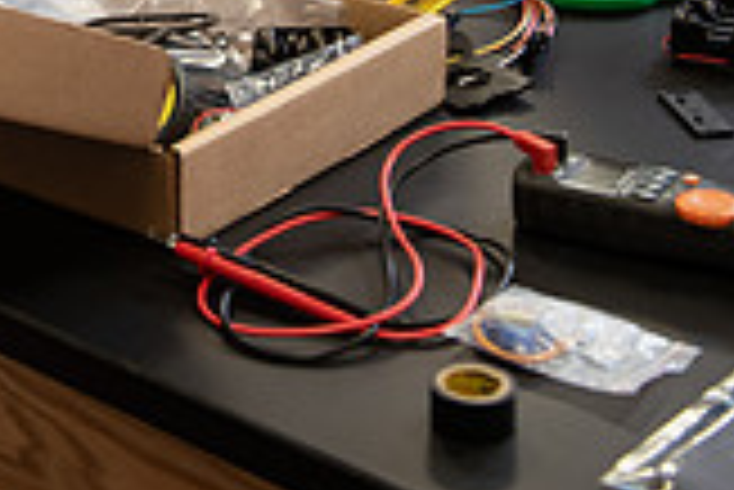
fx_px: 2469
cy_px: -353
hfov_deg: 16.2
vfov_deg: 10.7
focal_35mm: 121
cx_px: -153
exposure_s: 1/100
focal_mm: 34
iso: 800
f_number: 4.5
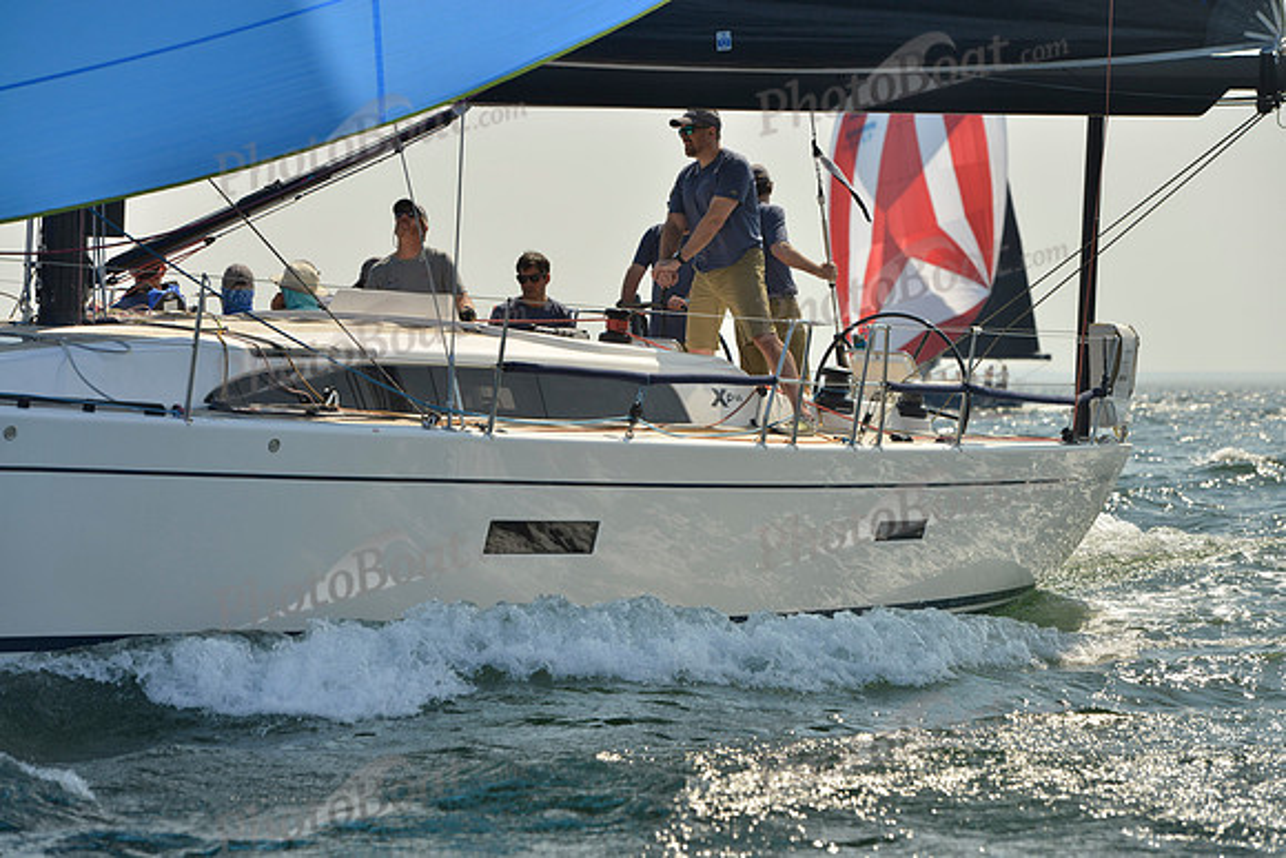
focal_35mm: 140
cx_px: 643
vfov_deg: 9.8
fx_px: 5002
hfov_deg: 14.7
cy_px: 429
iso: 200
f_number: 8
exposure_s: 1/1250
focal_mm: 140
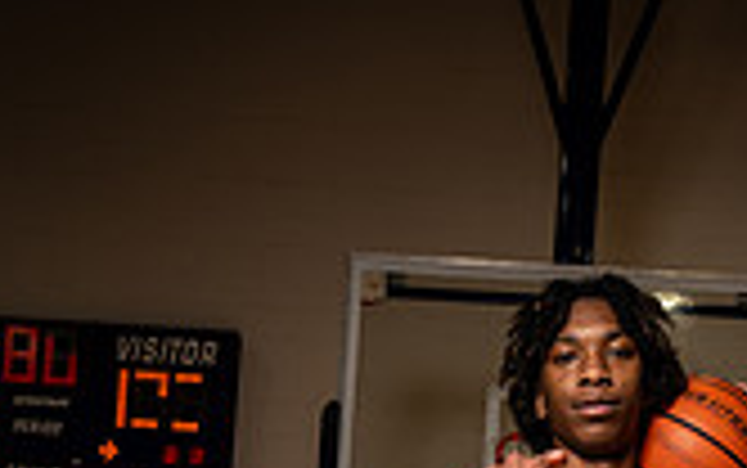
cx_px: 508
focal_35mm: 80
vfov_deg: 13.6
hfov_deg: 25.7
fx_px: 1630
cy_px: 972
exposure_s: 1/250
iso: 125
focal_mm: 29
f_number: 5.6
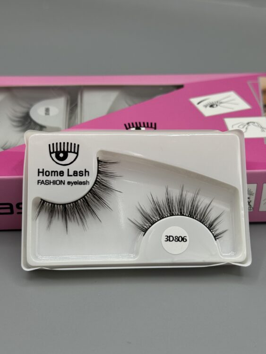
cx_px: 133
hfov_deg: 30.3
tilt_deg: -35.8
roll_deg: -0.2
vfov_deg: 39.6
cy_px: 177
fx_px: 492
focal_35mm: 48
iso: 64
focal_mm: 6.86
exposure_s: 1/1395
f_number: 1.78
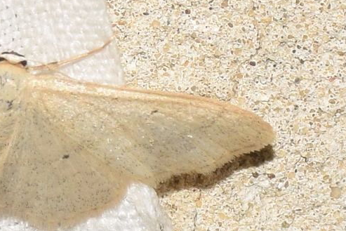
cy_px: 116
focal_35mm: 408
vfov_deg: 3.4
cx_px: 24
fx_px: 3922
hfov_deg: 5.0
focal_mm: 140
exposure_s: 1/160
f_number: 11
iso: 320
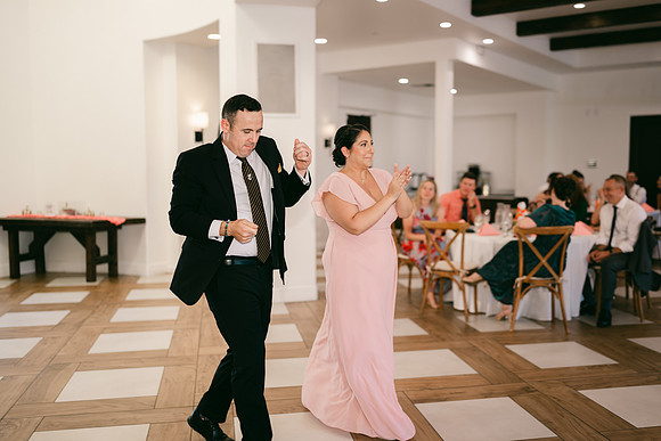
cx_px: 330
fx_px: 670
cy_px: 220
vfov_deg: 36.4
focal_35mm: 37
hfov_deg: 52.5
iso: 100
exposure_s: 1/125
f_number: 1.4
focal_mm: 35
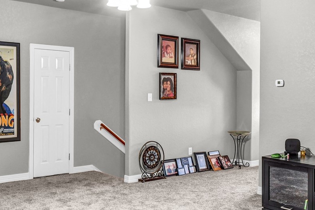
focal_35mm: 41
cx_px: 172
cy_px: 105
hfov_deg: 47.4
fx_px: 359
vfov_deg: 32.6
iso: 100
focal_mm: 10
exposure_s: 1
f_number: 7.1
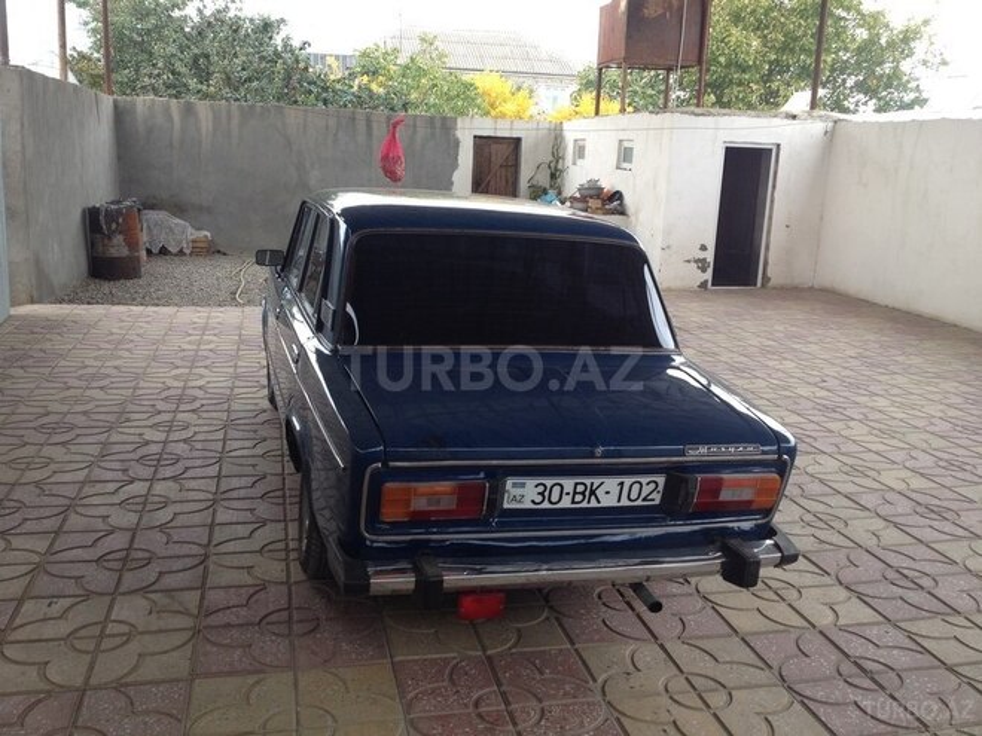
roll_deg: -1.1
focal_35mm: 35
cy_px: 368
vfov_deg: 40.7
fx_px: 993
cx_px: 491
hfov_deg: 52.6
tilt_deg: -15.4
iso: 50
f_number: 2.4
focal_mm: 4.28
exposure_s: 1/136
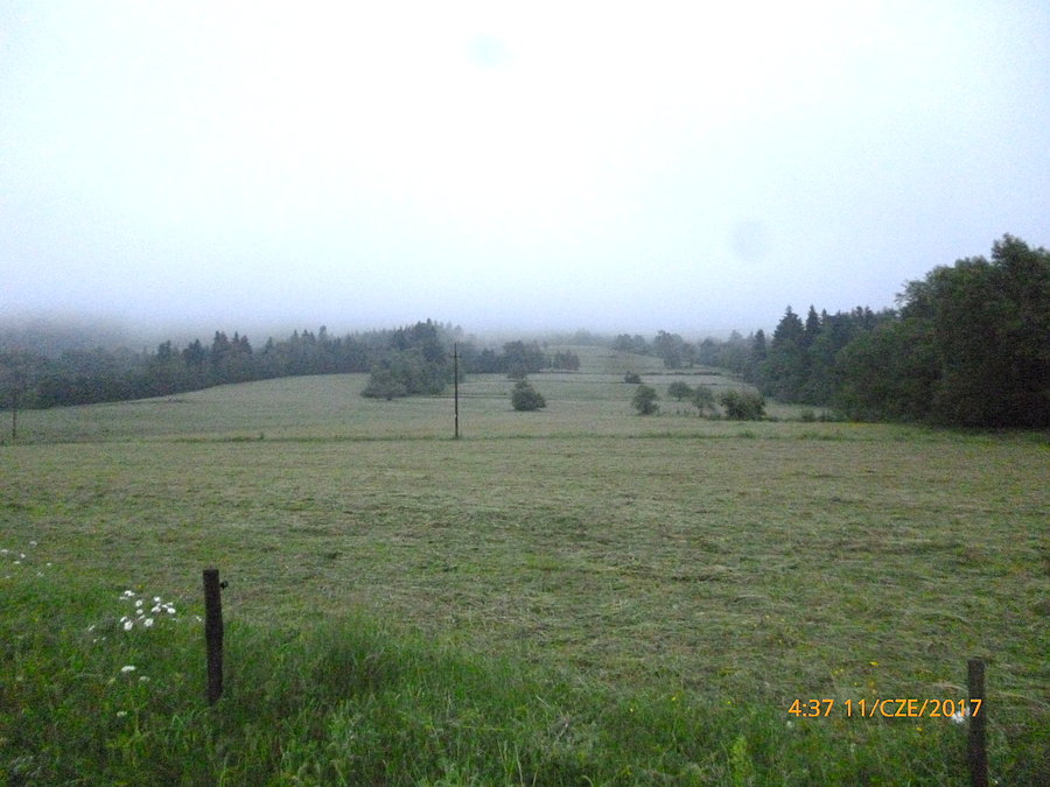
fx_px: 849
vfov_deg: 49.7
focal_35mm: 28
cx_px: 525
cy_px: 394
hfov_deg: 63.4
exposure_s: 1/60
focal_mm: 5
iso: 1000
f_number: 3.1
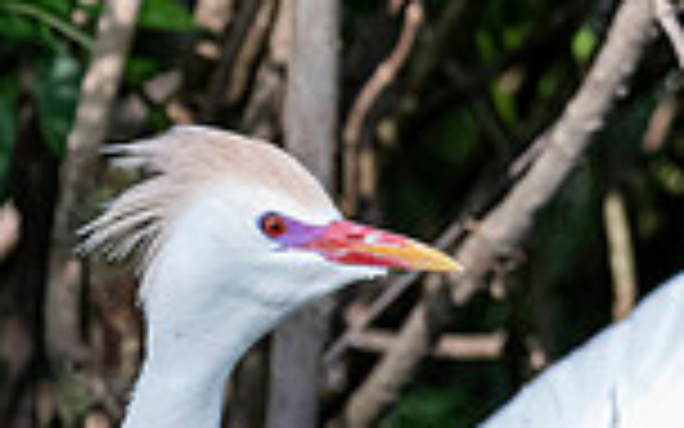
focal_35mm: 1639
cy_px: 198
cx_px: 1098
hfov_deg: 1.3
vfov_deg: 0.8
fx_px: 30553
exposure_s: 1/2500
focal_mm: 260
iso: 2000
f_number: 8
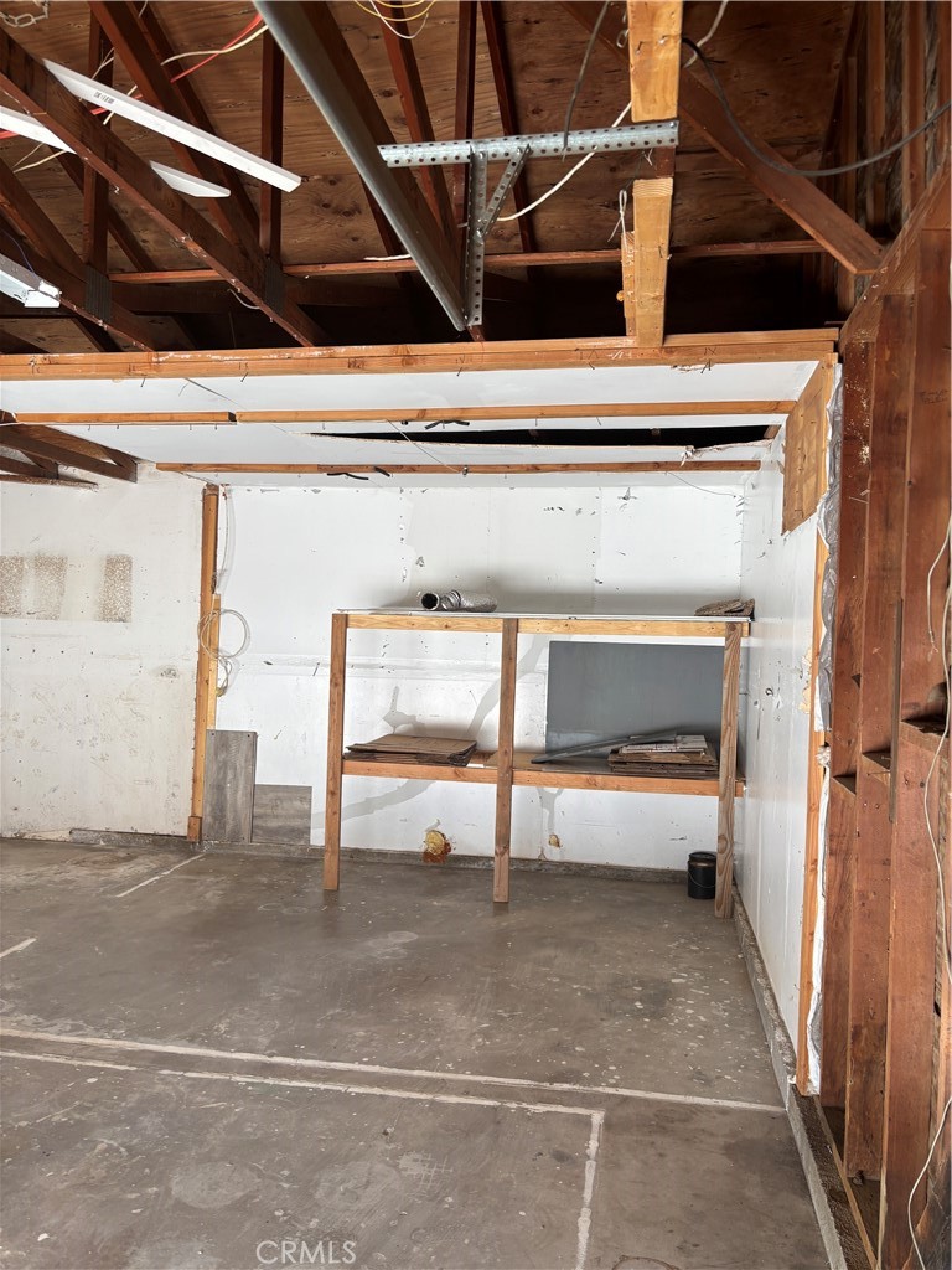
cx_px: 476
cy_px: 635
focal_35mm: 26
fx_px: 953
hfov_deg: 53.1
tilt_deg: +0.1
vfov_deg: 67.3
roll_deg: -2.3
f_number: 1.6
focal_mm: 5.96
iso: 50
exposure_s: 1/121
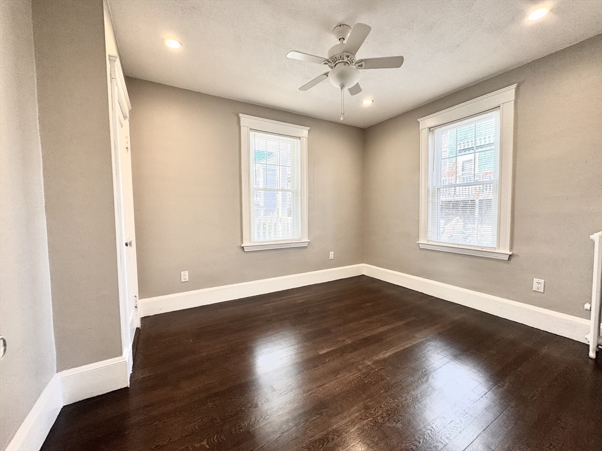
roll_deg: +0.0
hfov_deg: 102.1
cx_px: 301
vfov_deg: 85.7
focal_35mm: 14
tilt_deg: -3.8
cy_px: 226
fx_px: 243
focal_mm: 2.22
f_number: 2.2
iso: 125
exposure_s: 1/120
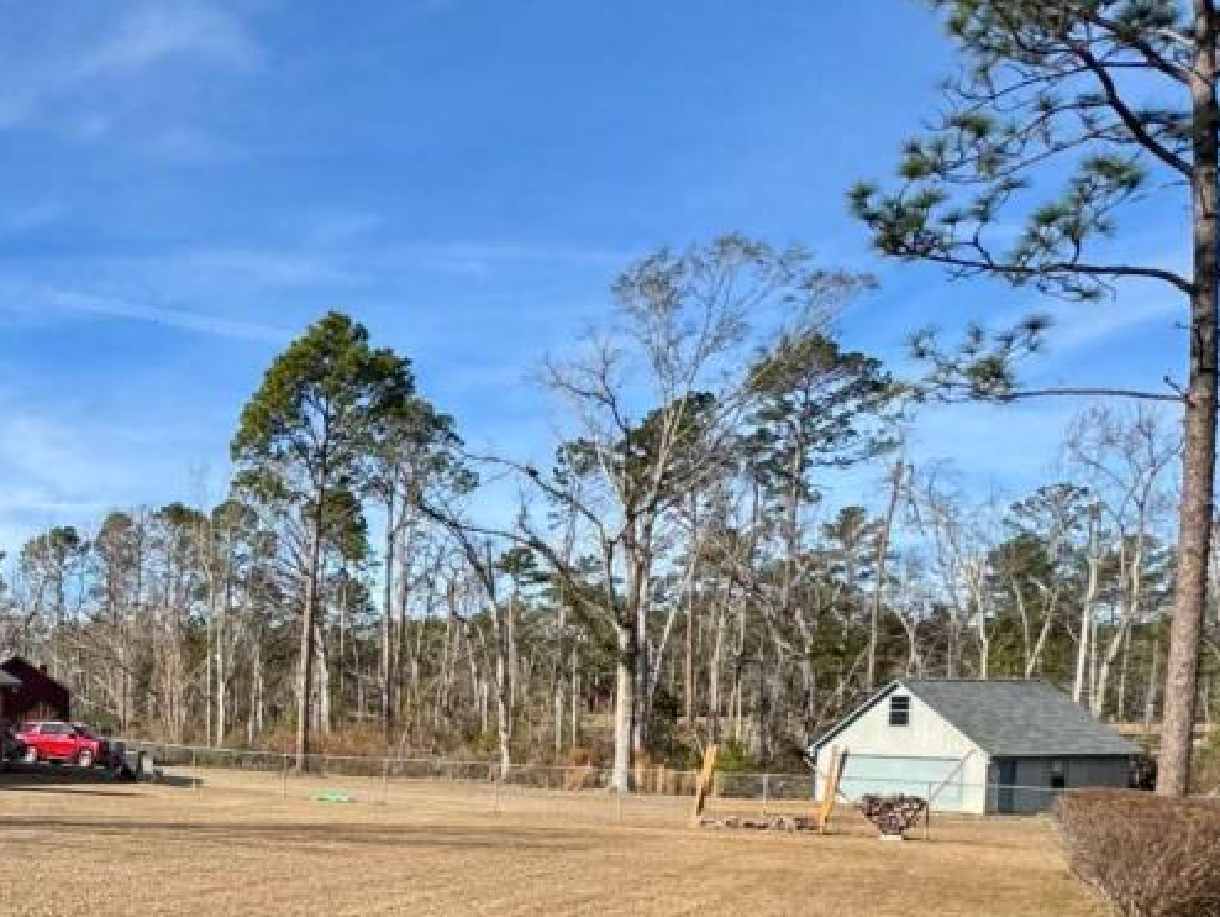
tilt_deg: -3.0
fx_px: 1199
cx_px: -47
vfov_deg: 39.5
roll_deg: -0.9
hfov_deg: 44.3
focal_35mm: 34
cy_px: 786
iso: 50
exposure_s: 1/1637
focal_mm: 2.22
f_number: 2.2
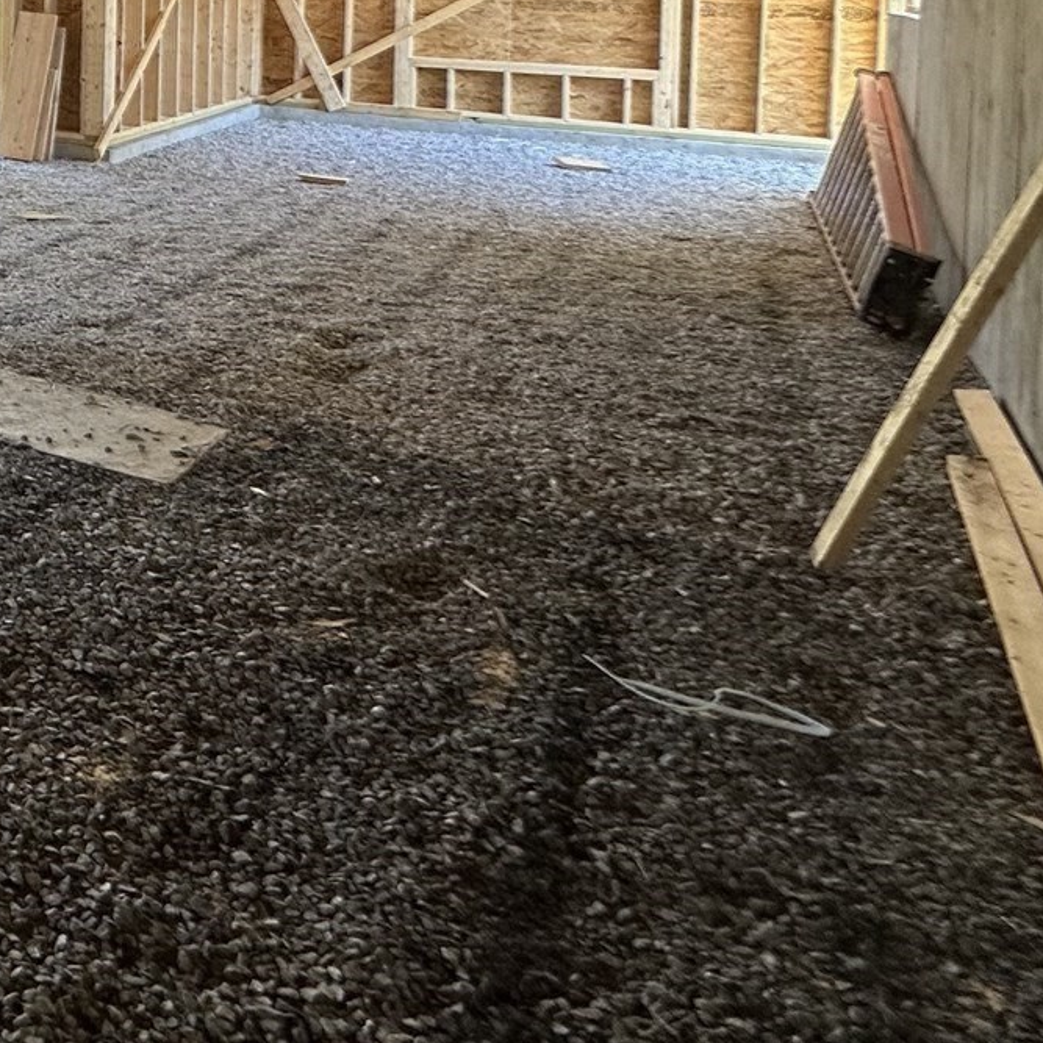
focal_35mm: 38
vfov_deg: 38.7
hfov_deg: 32.4
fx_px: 1295
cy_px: -8
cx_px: -330
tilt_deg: -1.3
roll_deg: -0.3
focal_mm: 2.22
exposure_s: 1/99
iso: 125
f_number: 2.2
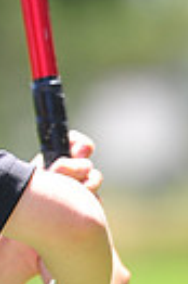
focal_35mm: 884
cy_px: -167
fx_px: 6943
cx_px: -205
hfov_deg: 1.5
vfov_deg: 2.3
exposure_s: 1/320
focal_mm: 200
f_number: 4.5
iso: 200
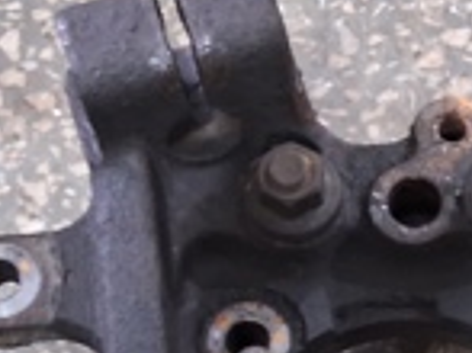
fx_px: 1540
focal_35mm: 113
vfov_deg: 12.3
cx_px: 459
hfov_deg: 17.1
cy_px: 566
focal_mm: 3.98
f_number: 1.8
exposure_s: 1/25
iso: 800
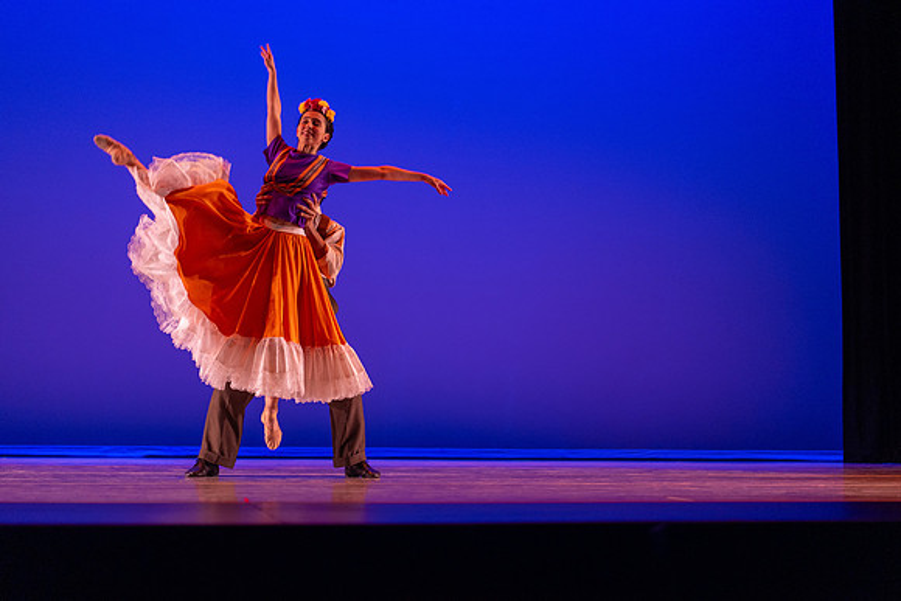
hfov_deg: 36.2
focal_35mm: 55
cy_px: 300
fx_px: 1377
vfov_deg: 24.6
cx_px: 450
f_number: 1.8
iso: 1000
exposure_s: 1/250
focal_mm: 55
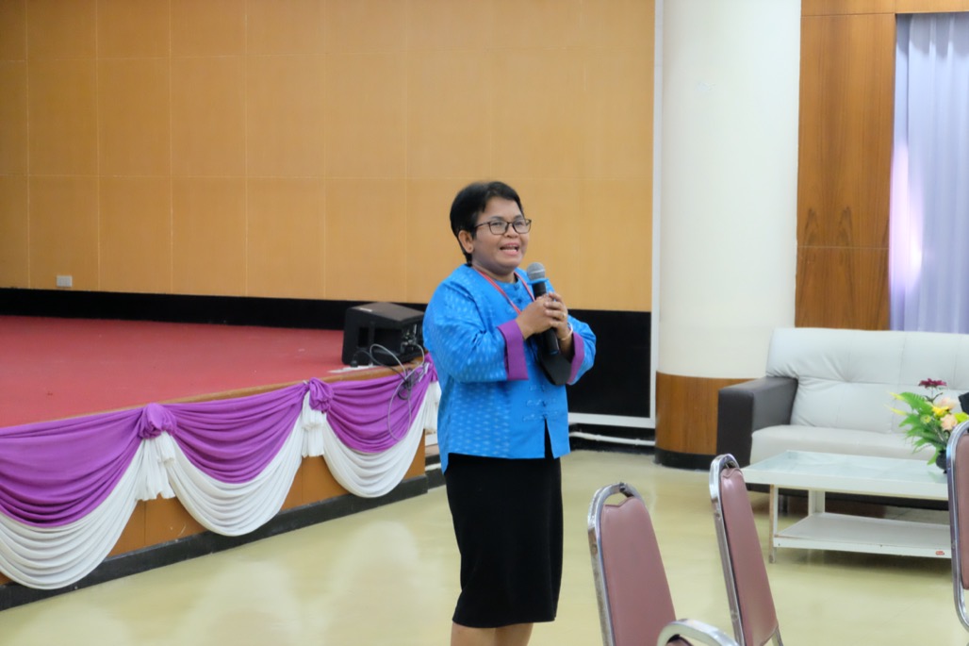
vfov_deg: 18.2
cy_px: 323
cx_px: 484
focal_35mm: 75
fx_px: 2018
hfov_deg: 27.0
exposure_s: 1/100
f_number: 5.6
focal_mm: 50
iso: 6400
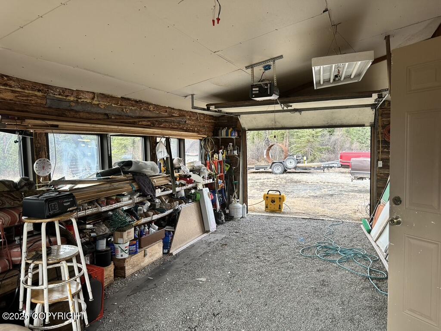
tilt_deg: -2.8
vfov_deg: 56.8
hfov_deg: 71.6
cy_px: 166
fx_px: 306
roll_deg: -0.6
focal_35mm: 24
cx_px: 220
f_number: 1.78
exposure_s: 1/157
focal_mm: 6.86
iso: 64
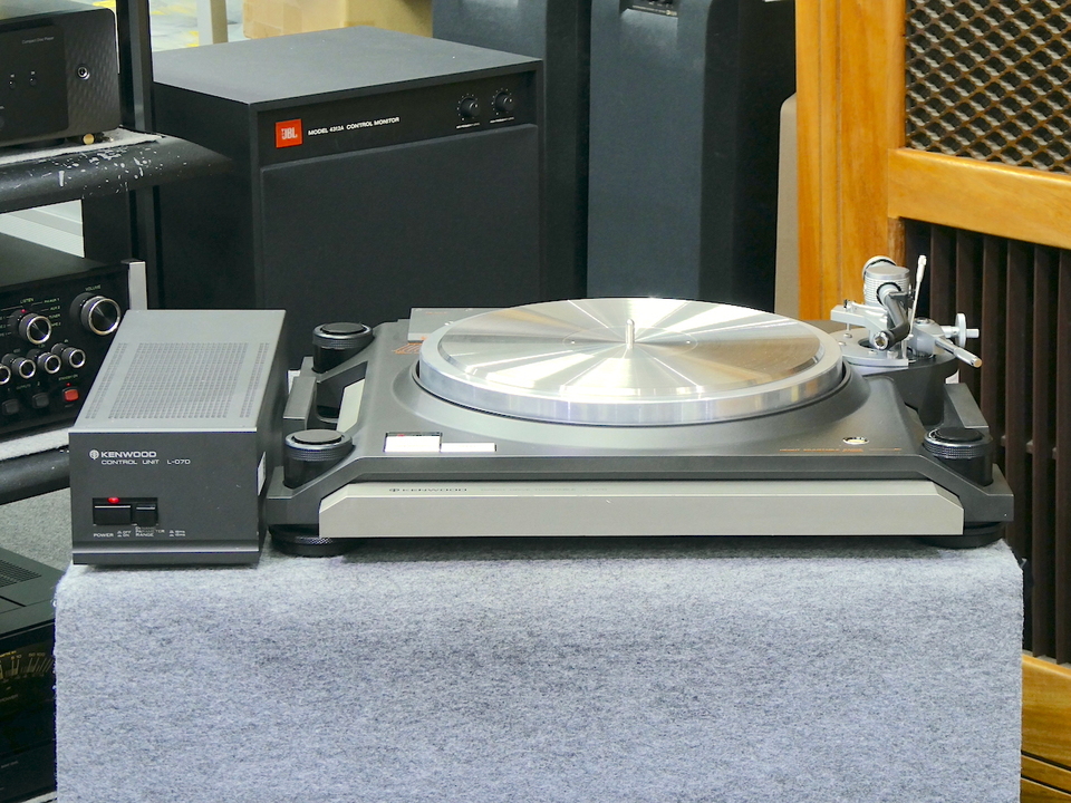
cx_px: 536
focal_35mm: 98
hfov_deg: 20.0
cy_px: 402
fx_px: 3032
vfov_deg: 15.1
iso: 200
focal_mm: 17.5
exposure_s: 1/4
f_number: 5
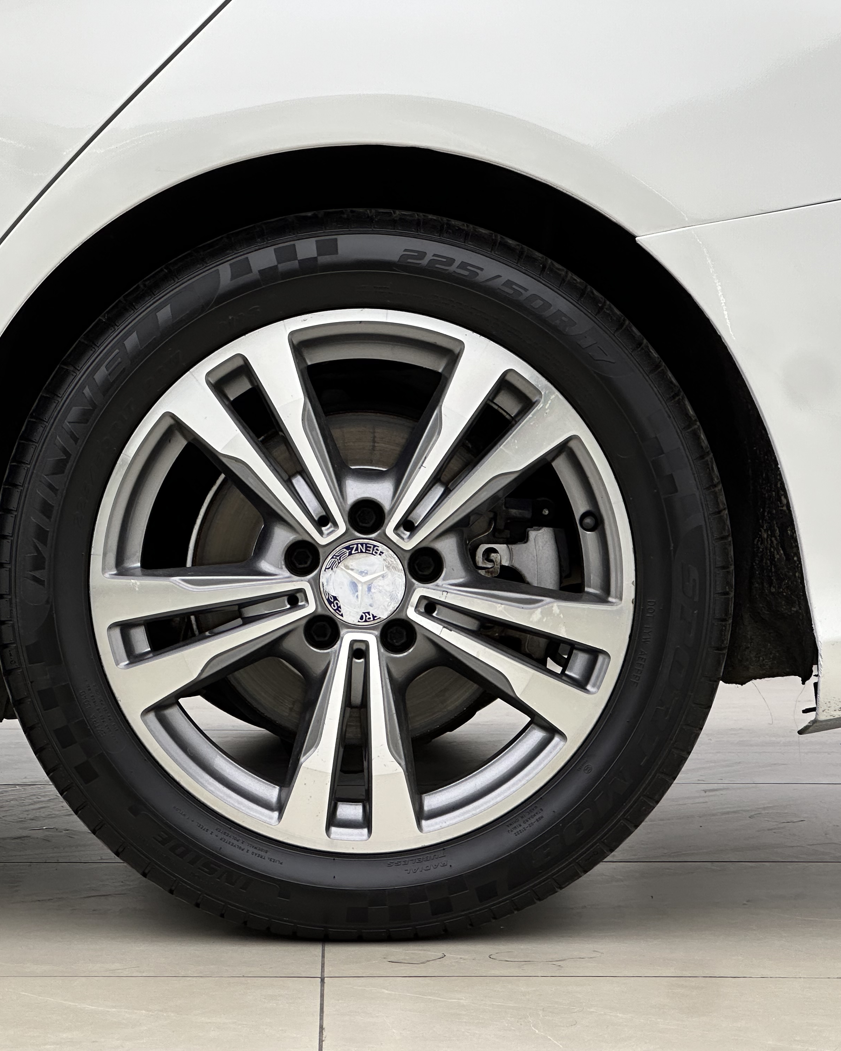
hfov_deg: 15.2
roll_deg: +0.0
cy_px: 524
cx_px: 346
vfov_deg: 19.0
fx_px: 3142
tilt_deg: -1.6
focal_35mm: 101
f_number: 2.8
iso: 50
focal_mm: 9
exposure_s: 1/100
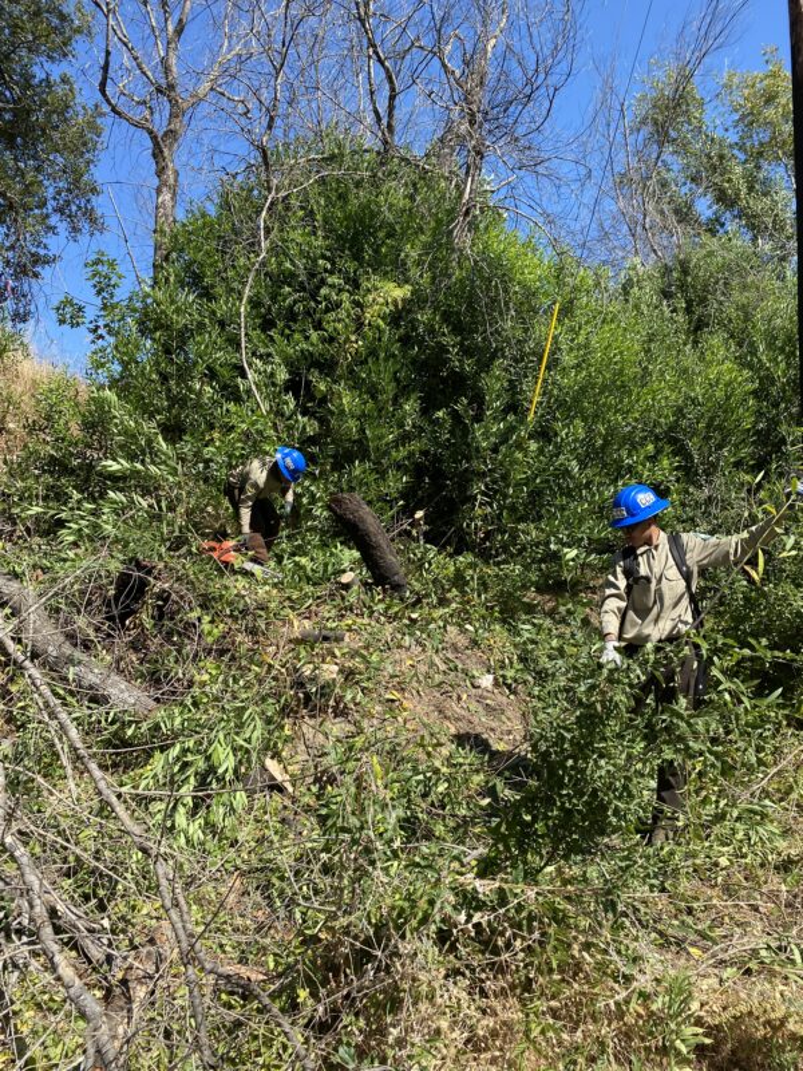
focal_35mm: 26
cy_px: 536
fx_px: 804
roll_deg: +0.7
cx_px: 402
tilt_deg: +2.7
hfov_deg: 53.1
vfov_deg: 67.3
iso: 32
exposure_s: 1/1395
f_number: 1.8
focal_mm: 4.25
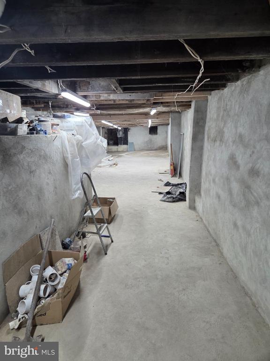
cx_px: 135
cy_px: 180
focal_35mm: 23
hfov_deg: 58.9
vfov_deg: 73.9
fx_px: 239
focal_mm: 5.4
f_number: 1.8
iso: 160
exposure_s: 1/120
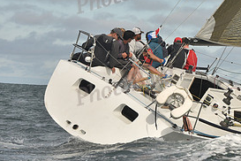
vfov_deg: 5.9
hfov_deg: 8.7
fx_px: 1566
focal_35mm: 234
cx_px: 246
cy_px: 24
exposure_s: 1/1000
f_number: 7.1
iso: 320
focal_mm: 110
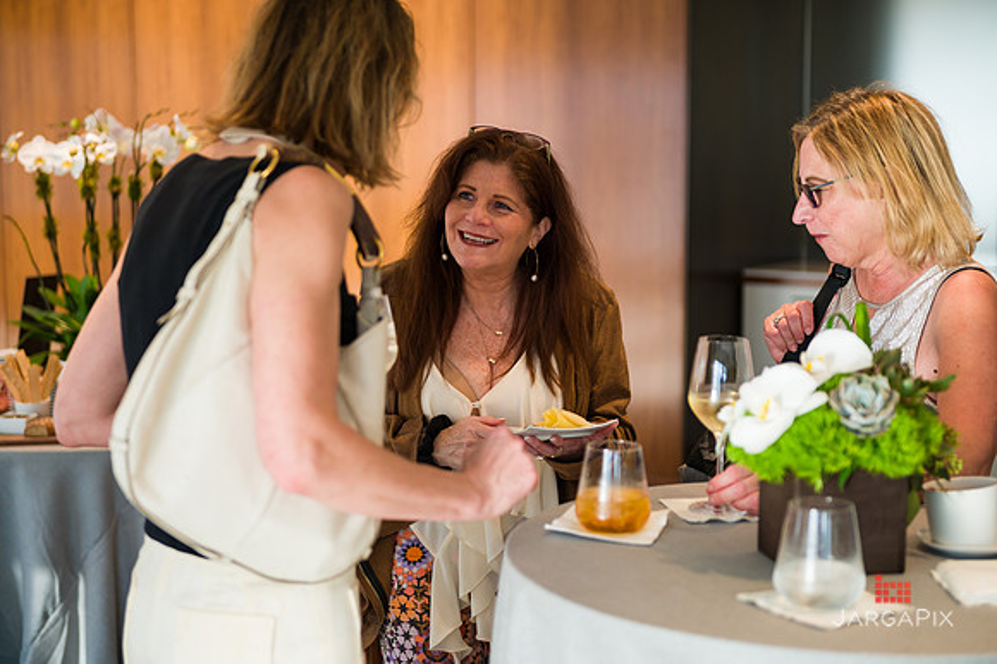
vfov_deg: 21.9
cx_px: 498
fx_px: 1716
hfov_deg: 32.4
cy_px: 332
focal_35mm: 62
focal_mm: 62
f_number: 3.2
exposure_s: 1/400
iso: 640
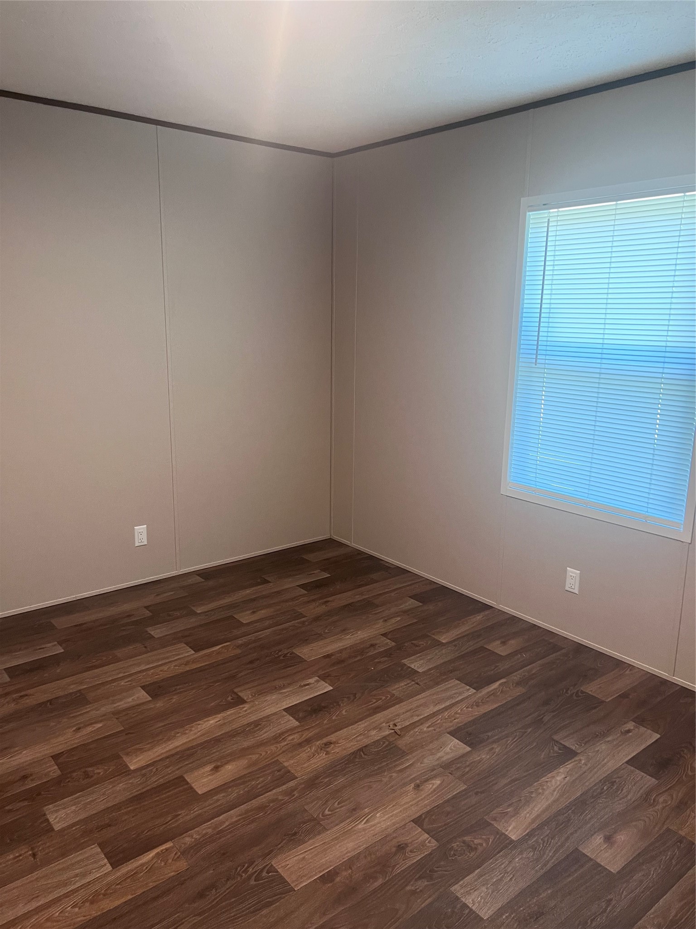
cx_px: 348
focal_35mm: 26
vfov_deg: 67.3
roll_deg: -1.6
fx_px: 697
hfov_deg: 53.1
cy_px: 464
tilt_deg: -13.9
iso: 160
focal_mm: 5.7
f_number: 1.5
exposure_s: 1/60
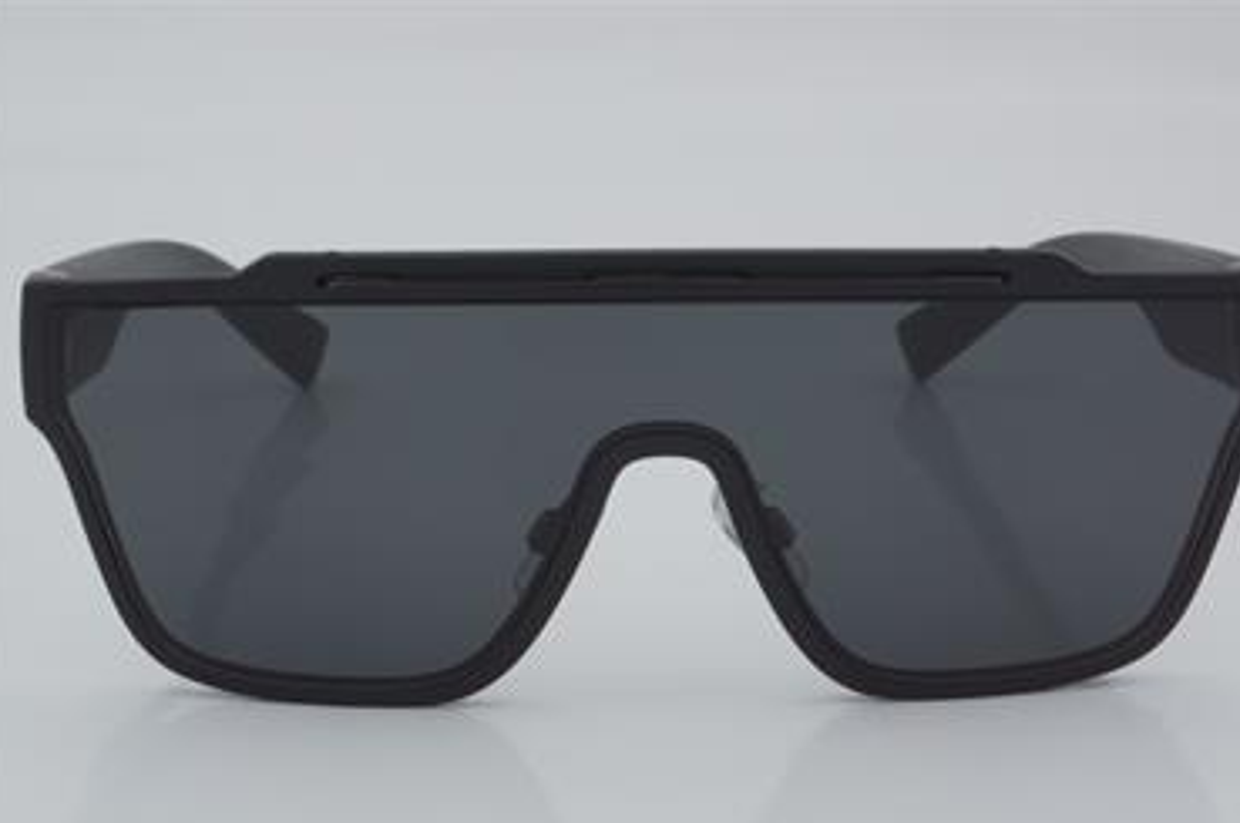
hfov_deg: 22.8
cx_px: 652
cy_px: 443
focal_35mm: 90
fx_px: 3080
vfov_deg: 15.2
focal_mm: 55
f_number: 32
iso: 100
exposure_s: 1/4
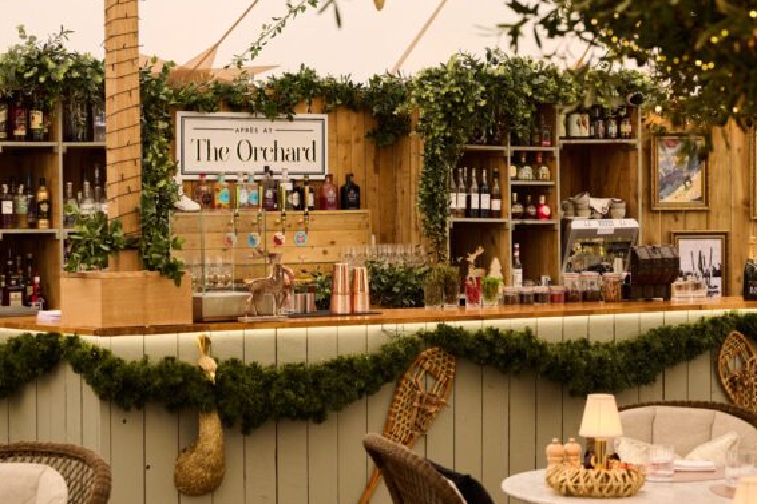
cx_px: 467
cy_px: 199
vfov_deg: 14.4
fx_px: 1997
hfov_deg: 21.4
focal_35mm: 95
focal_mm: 70
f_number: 6.3
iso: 640
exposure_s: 1/100
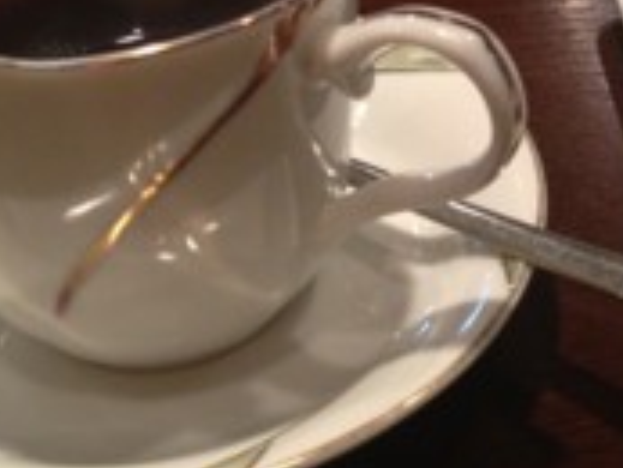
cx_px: 609
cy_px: 76
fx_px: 1639
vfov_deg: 16.1
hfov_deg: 20.9
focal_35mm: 91
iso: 200
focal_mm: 4.28
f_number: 2.4
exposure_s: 1/20
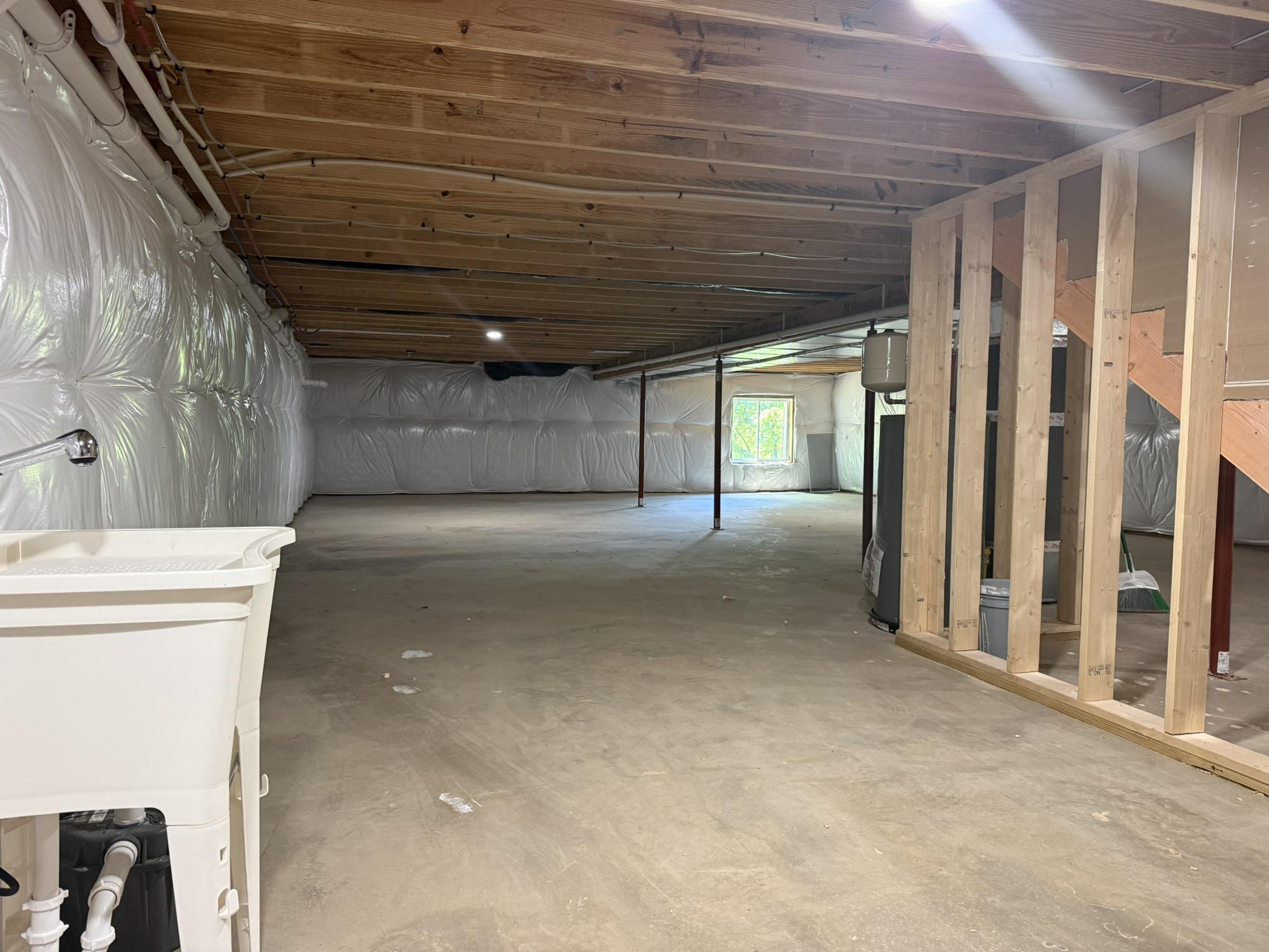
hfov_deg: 71.6
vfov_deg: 56.8
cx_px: 634
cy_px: 476
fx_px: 880
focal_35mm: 24
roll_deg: -0.6
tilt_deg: -3.5
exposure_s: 1/60
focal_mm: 6.76
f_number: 1.78
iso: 400
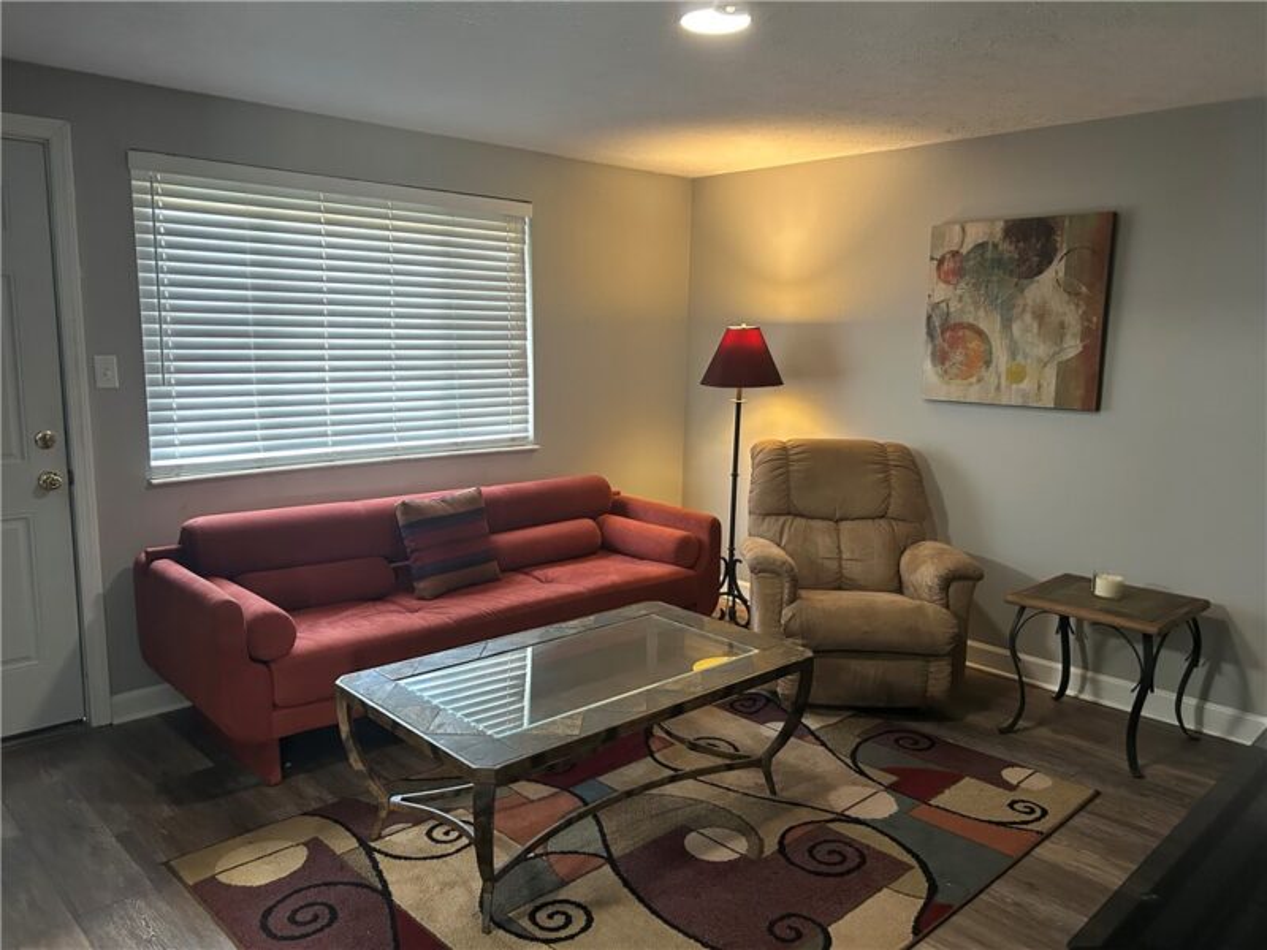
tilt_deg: -9.2
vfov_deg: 53.1
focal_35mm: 26
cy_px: 475
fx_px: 952
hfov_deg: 67.3
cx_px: 634
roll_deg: -1.0
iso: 320
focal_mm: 5.7
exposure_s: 1/60
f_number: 1.5
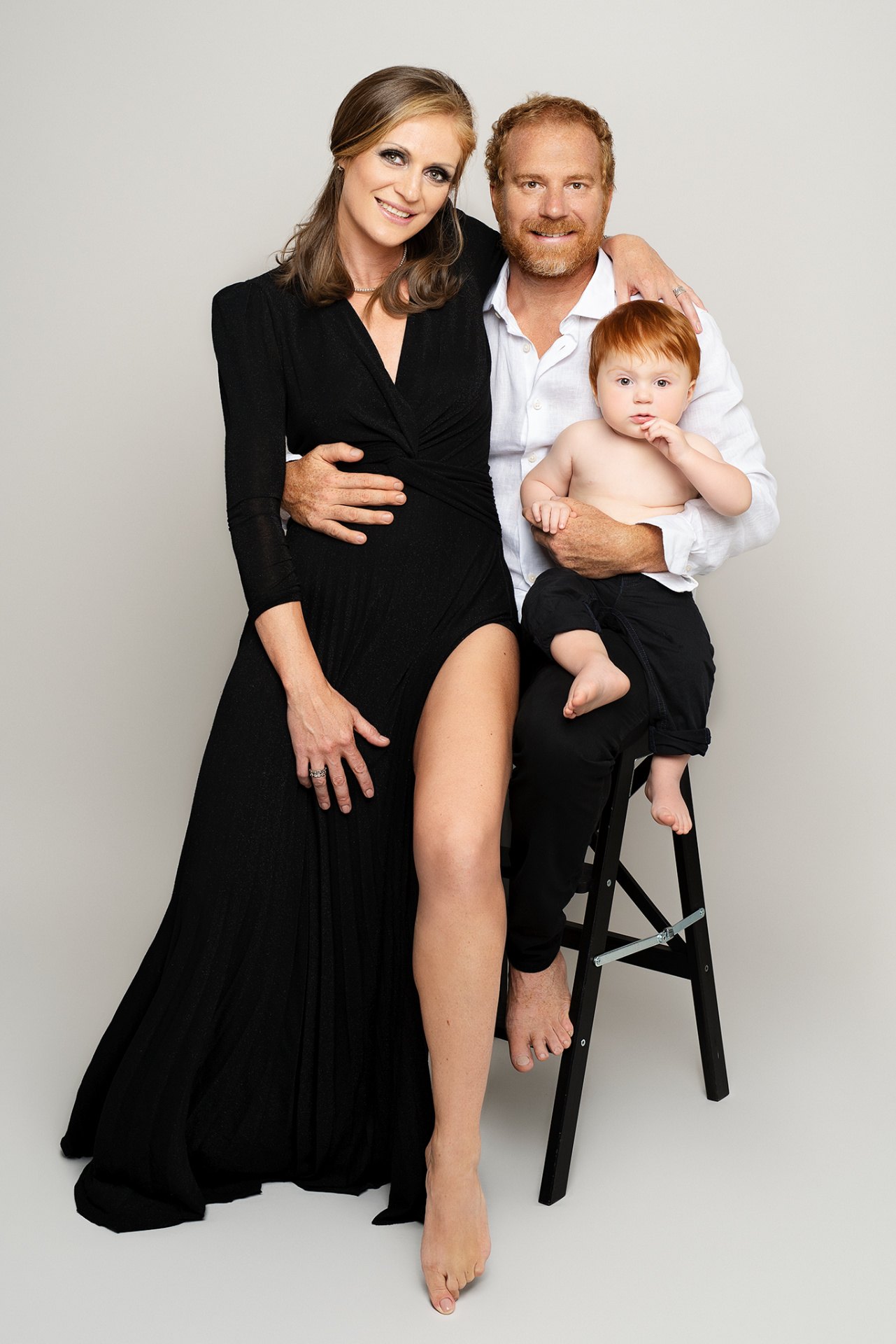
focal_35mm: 50
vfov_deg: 39.6
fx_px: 1866
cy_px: 672
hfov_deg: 27.0
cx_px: 448
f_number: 7.1
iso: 160
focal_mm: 50
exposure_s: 1/200
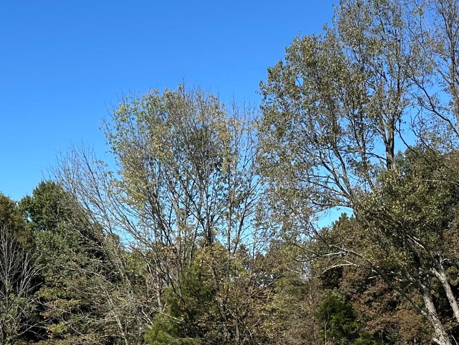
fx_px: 822
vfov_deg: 23.6
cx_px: 161
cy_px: 216
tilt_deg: +7.9
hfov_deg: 31.0
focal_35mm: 62
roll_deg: -0.3
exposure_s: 1/2732
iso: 80
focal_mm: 6.86
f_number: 1.78
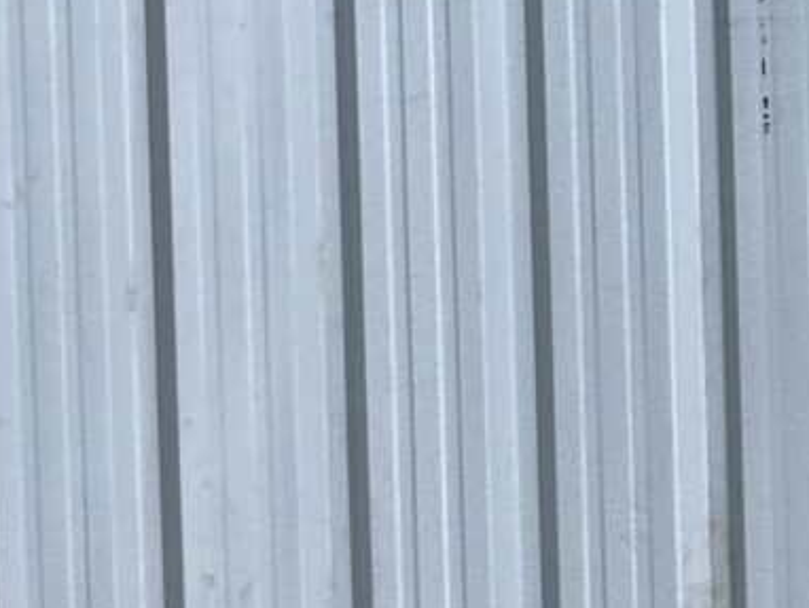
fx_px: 4513
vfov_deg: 7.1
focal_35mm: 193
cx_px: -260
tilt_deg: +0.1
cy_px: 1599
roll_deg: +2.0
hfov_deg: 10.0
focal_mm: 6.86
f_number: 1.78
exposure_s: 1/308
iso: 64
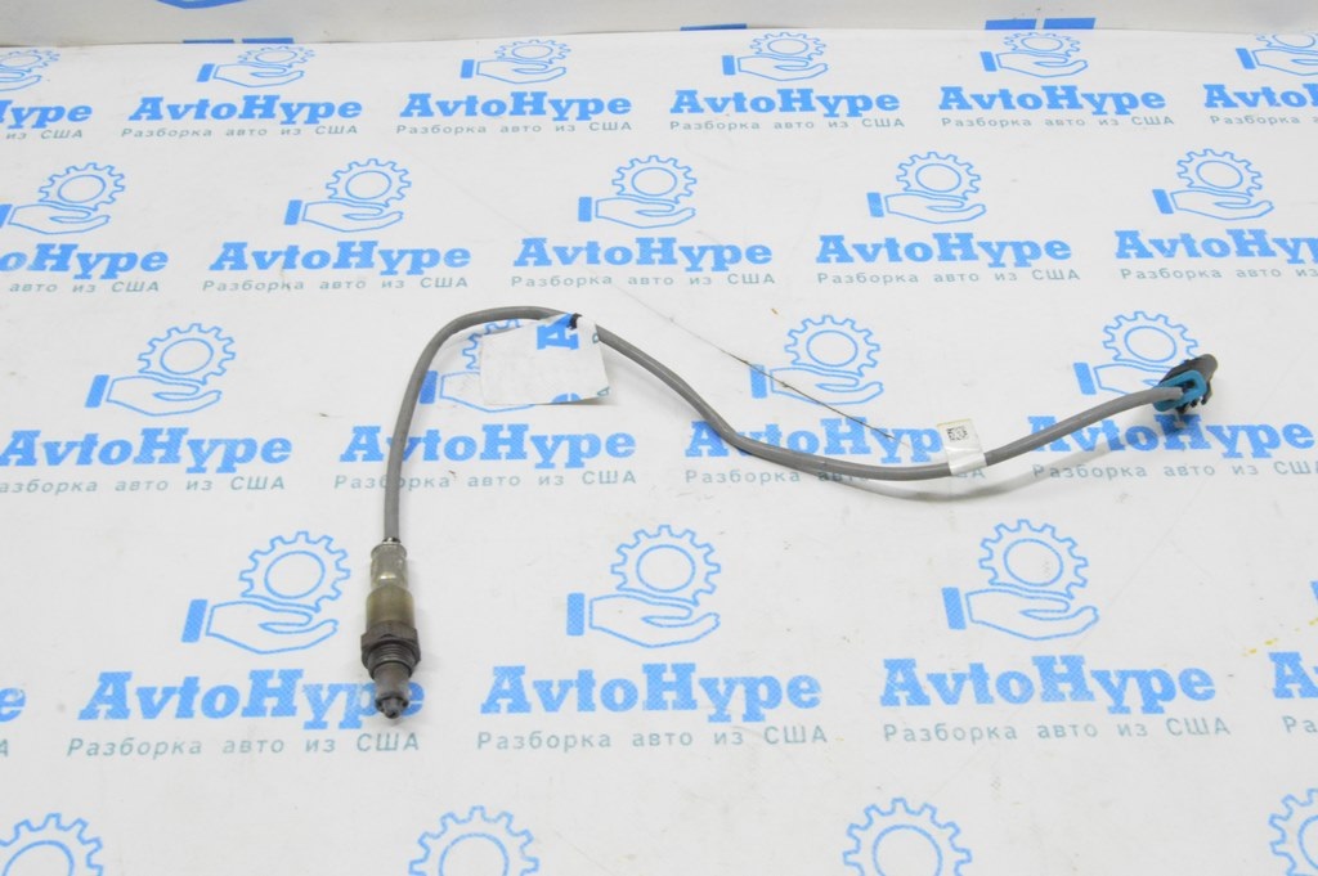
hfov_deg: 53.2
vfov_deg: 36.8
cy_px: 438
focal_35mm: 36
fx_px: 1317
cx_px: 659
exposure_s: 1/20
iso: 6400
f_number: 20
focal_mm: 24
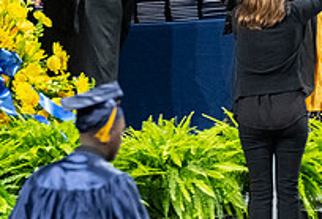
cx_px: -166
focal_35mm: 803
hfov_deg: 2.5
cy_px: 30
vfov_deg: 1.7
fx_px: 7231
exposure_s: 1/200
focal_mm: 190
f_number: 4
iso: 2000
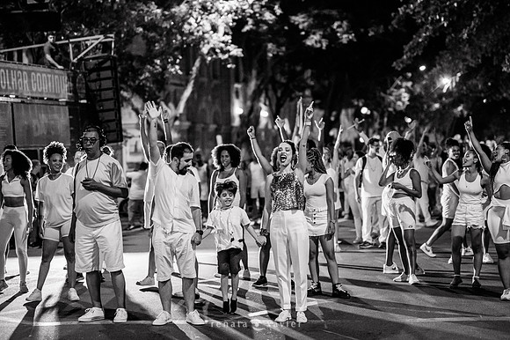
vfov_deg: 18.2
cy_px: 170
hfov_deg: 27.0
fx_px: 1062
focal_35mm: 75
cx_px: 255
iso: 2000
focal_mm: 50
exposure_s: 1/250
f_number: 1.2
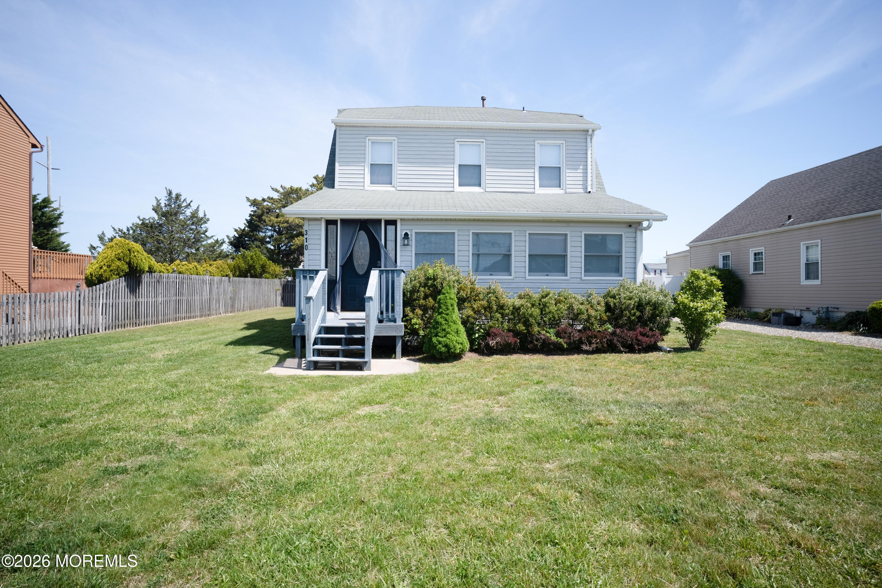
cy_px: 294
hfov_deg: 86.9
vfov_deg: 64.6
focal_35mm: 19
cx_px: 441
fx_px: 465
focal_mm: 19
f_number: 8
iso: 400
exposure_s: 1/5000
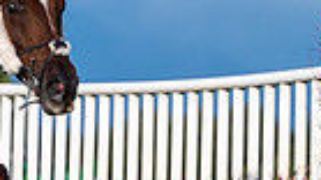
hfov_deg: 2.9
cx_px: -156
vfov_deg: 1.6
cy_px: 126
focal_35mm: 752
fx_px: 6397
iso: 400
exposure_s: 1/3200
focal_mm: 150
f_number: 4
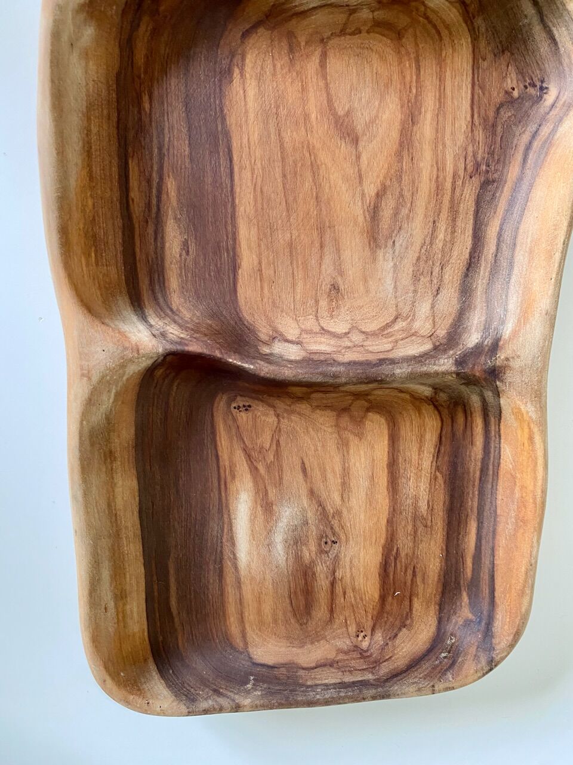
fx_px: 574
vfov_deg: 67.3
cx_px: 286
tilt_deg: -81.2
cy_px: 382
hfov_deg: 53.1
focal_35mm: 26
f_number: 1.8
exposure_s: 1/60
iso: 160
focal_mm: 4.25
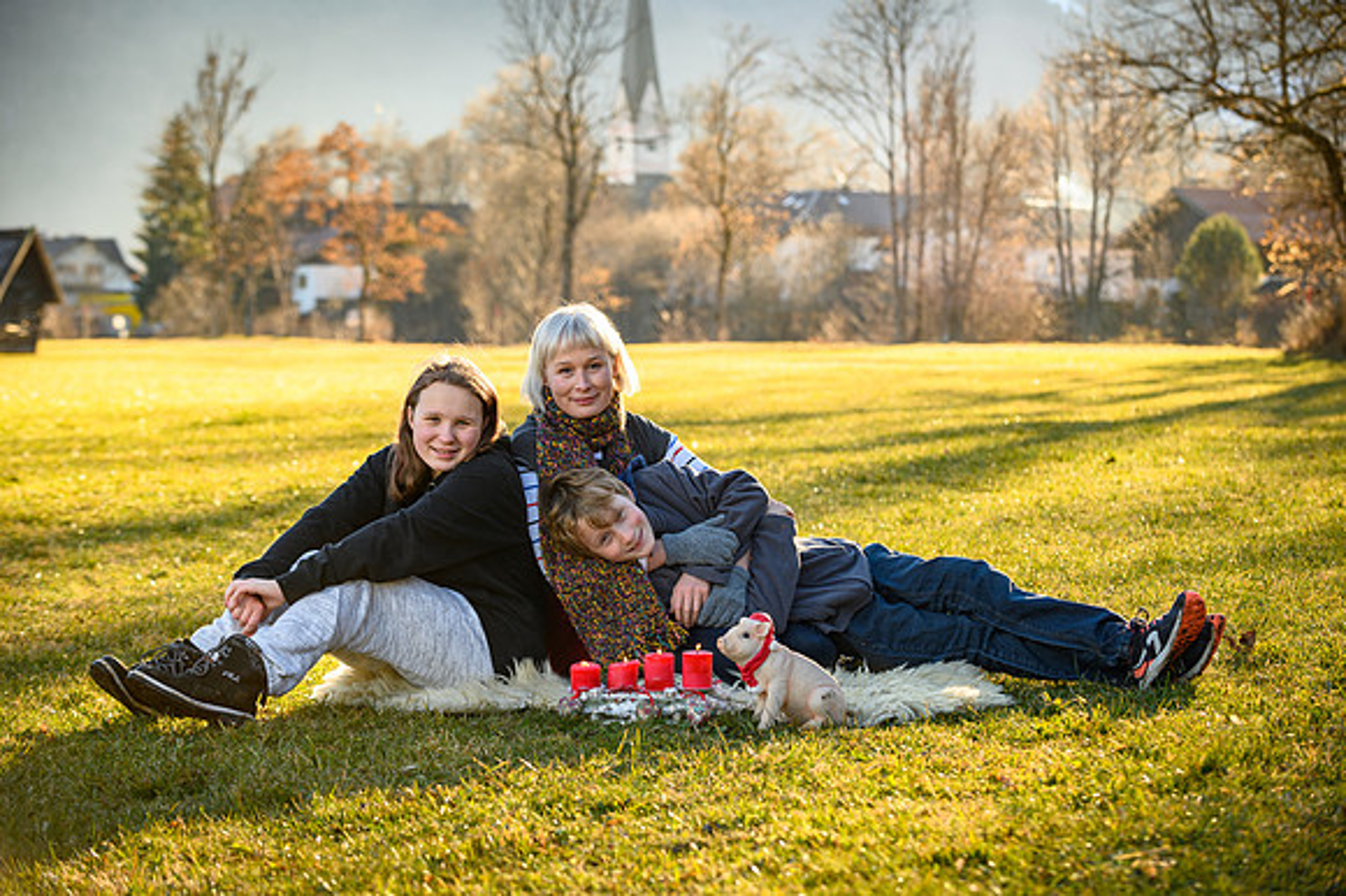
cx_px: 673
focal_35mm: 95
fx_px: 3550
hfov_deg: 21.5
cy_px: 448
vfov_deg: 14.4
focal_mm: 95
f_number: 5.6
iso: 100
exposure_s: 1/125
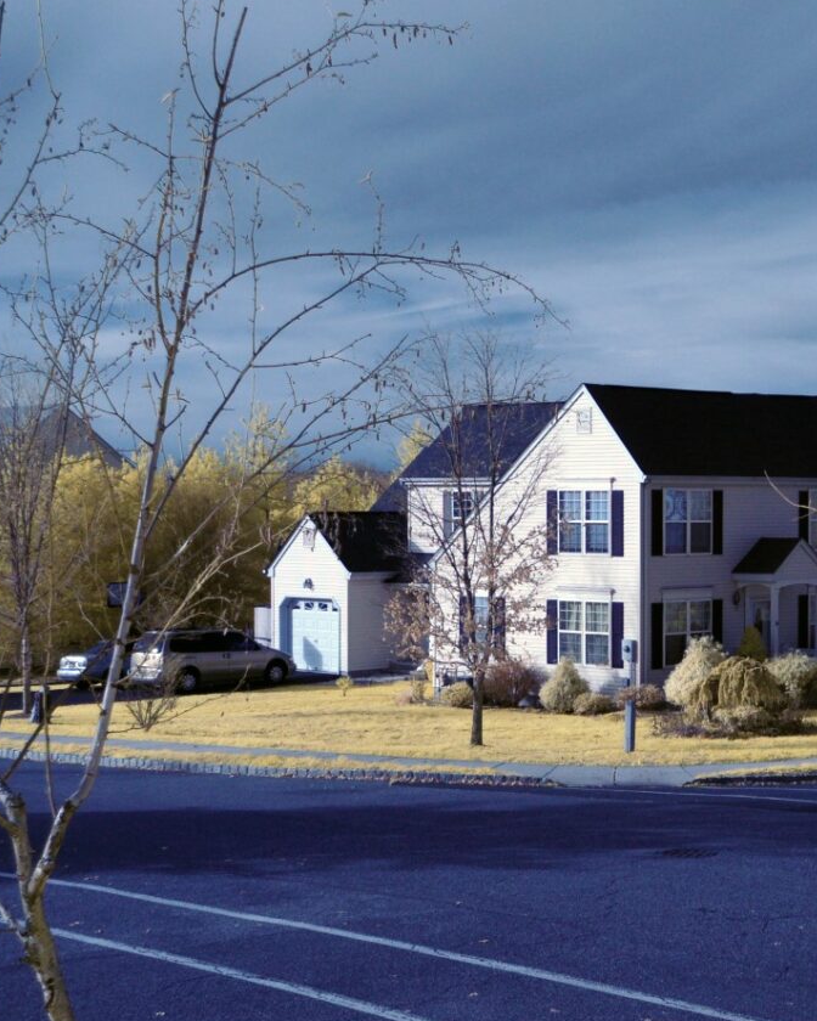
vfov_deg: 26.4
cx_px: 682
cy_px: 503
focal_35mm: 72
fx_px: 2176
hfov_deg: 21.0
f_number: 5.6
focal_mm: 28
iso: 400
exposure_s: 1/2000
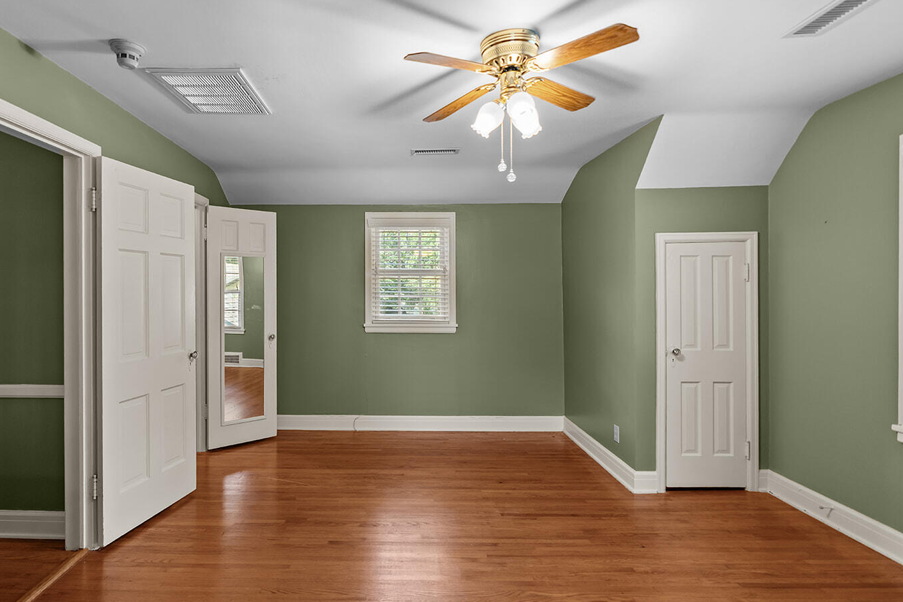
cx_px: 384
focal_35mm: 19
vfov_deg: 64.3
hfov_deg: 86.3
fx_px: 477
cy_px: 345
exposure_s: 1/30
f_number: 2.8
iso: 400
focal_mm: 16
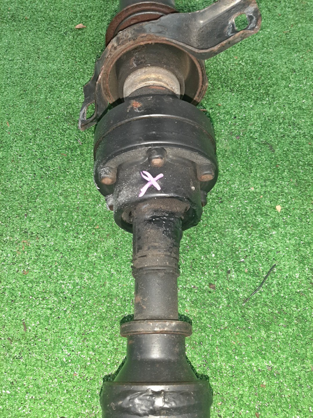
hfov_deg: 53.1
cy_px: 209
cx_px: 156
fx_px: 313
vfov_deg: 67.3
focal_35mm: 26
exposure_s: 1/33
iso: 198
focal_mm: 3.93
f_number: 1.7
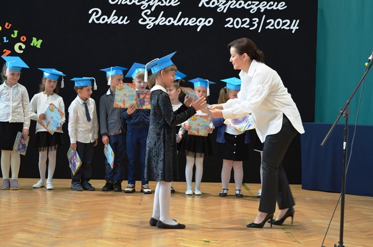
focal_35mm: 82
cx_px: 186
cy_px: 124
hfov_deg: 24.7
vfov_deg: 16.5
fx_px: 853
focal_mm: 55
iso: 800
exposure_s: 1/50
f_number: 5.6
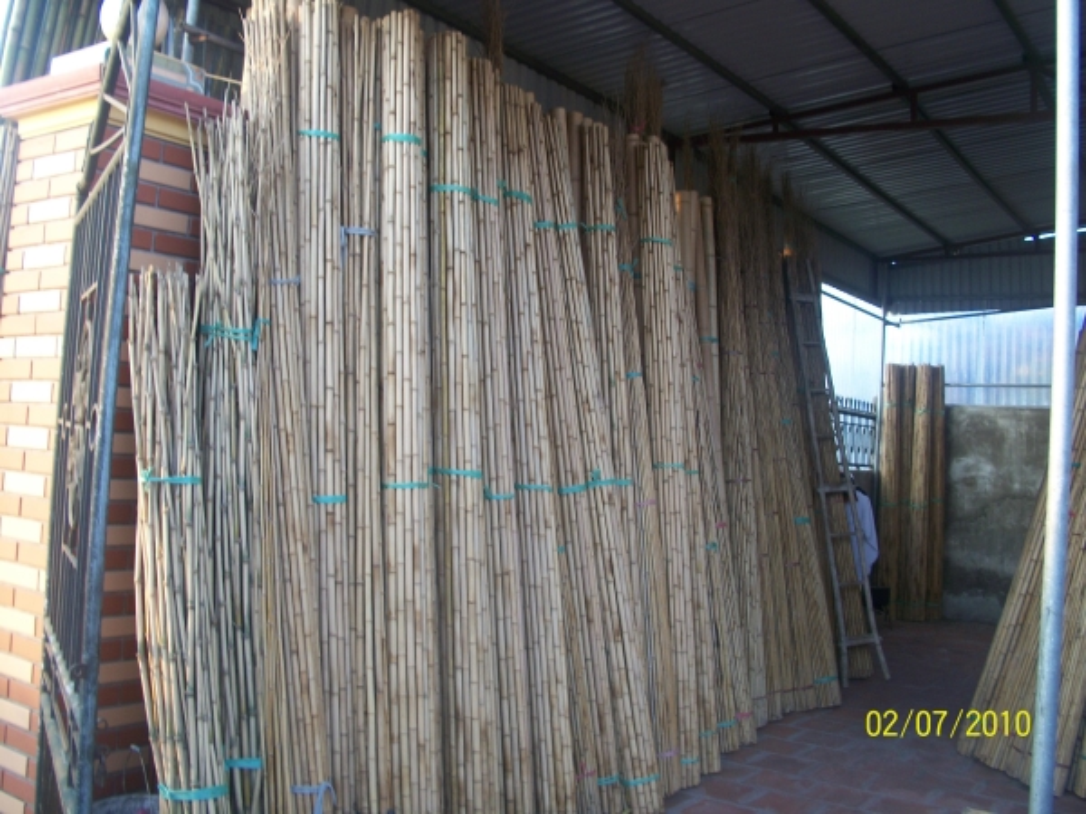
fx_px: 1098
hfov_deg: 52.6
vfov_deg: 40.7
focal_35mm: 35
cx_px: 543
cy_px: 407
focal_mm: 6.3
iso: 80
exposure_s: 1/50
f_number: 3.1
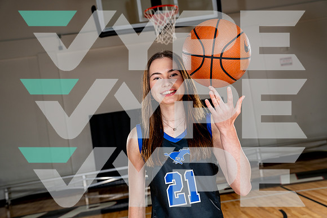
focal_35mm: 45
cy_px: 109
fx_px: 409
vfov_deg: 29.9
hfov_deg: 43.6
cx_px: 164
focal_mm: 45
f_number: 5.6
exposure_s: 1/250
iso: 200
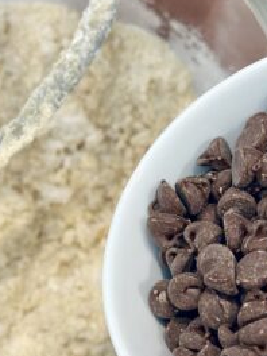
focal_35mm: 91
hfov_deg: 16.2
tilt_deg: -72.6
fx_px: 936
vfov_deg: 21.5
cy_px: 217
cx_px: 105
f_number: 1.78
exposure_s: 1/120
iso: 100
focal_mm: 6.86
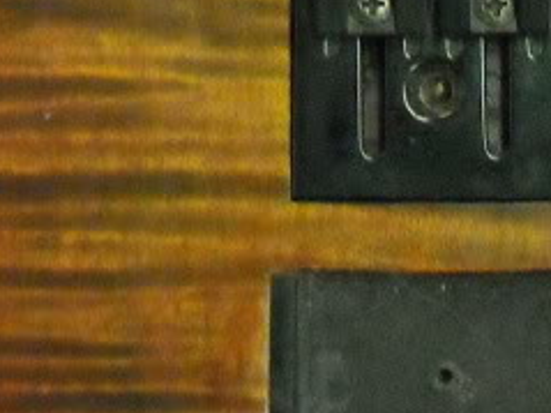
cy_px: -157
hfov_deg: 12.9
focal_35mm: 150
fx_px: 2386
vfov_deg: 9.7
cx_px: 606
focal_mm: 5.7
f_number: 2.8
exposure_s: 1/42
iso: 800
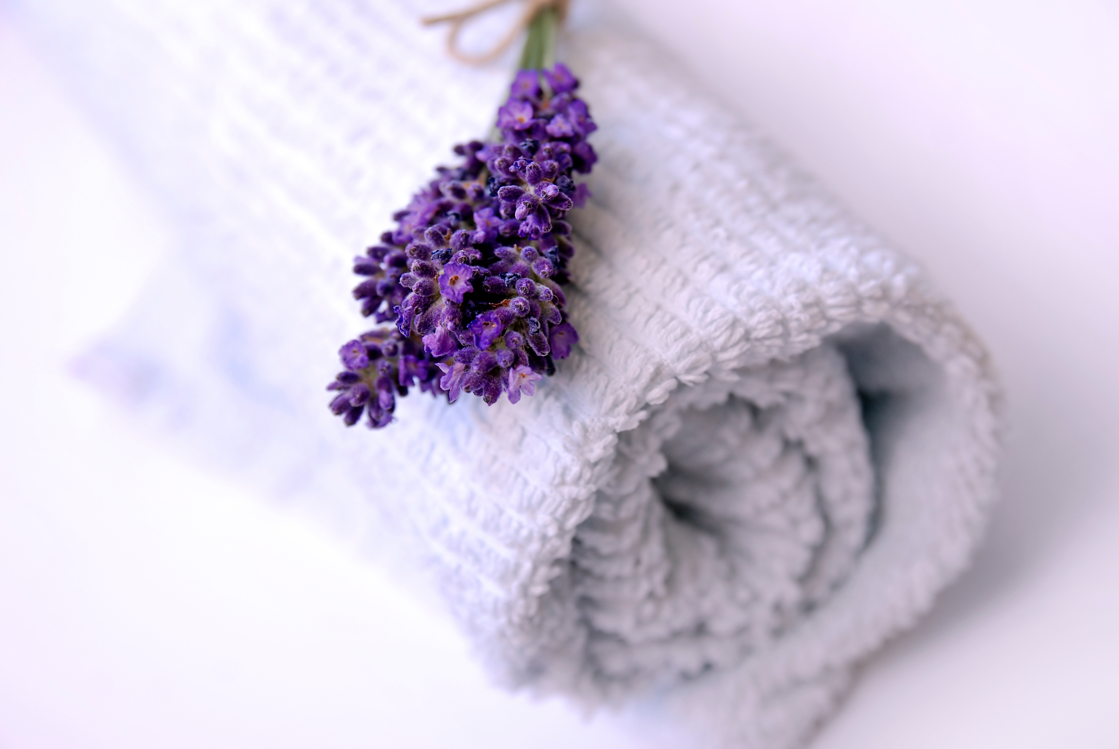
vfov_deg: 18.2
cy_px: 374
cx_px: 560
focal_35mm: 75
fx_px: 2334
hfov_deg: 27.0
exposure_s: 1/50
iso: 200
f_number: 5
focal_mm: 50
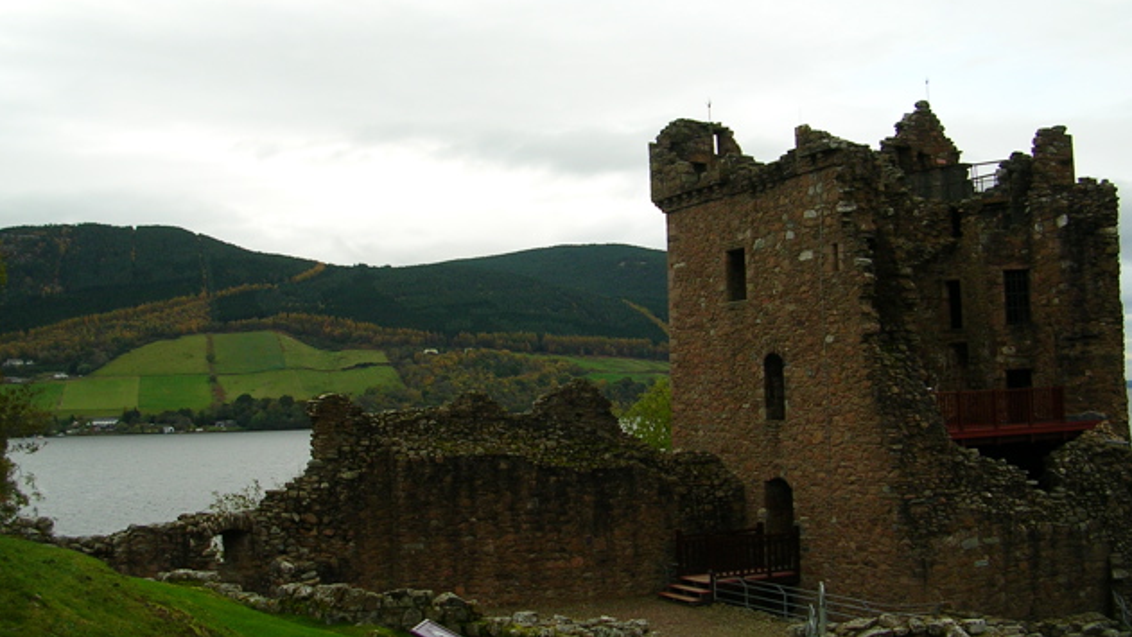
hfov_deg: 48.4
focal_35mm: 42
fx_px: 1261
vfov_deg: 28.3
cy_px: 305
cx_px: 572
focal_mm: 5.8
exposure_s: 1/197
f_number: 2.8
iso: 50
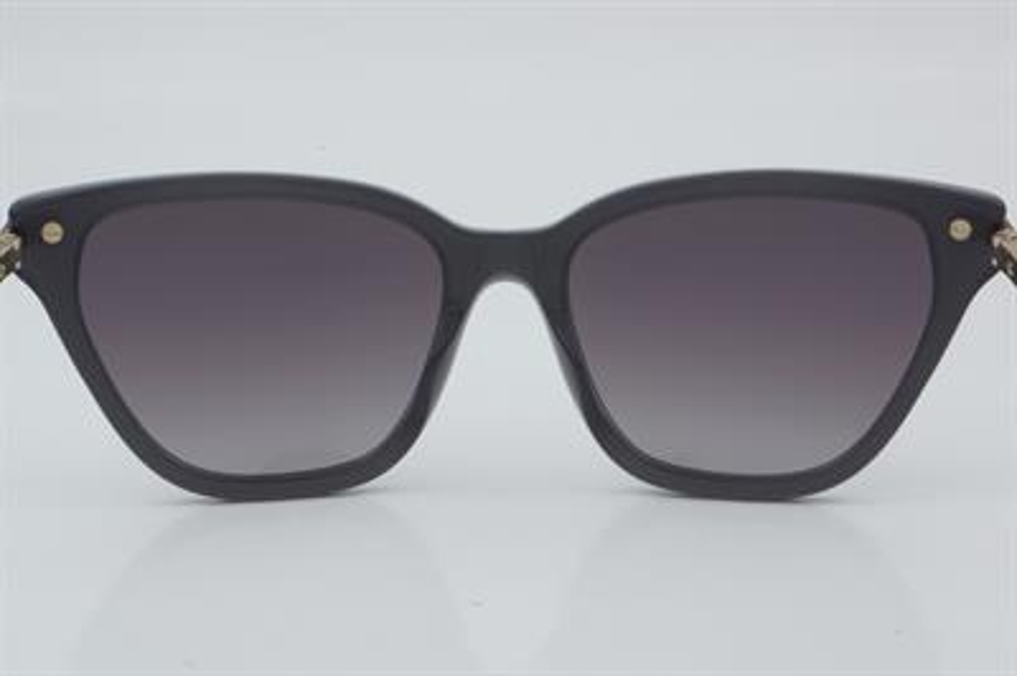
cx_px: 508
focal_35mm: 75
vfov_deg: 18.2
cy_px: 338
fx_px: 2117
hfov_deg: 27.0
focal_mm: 50
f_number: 32
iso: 100
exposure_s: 1/3
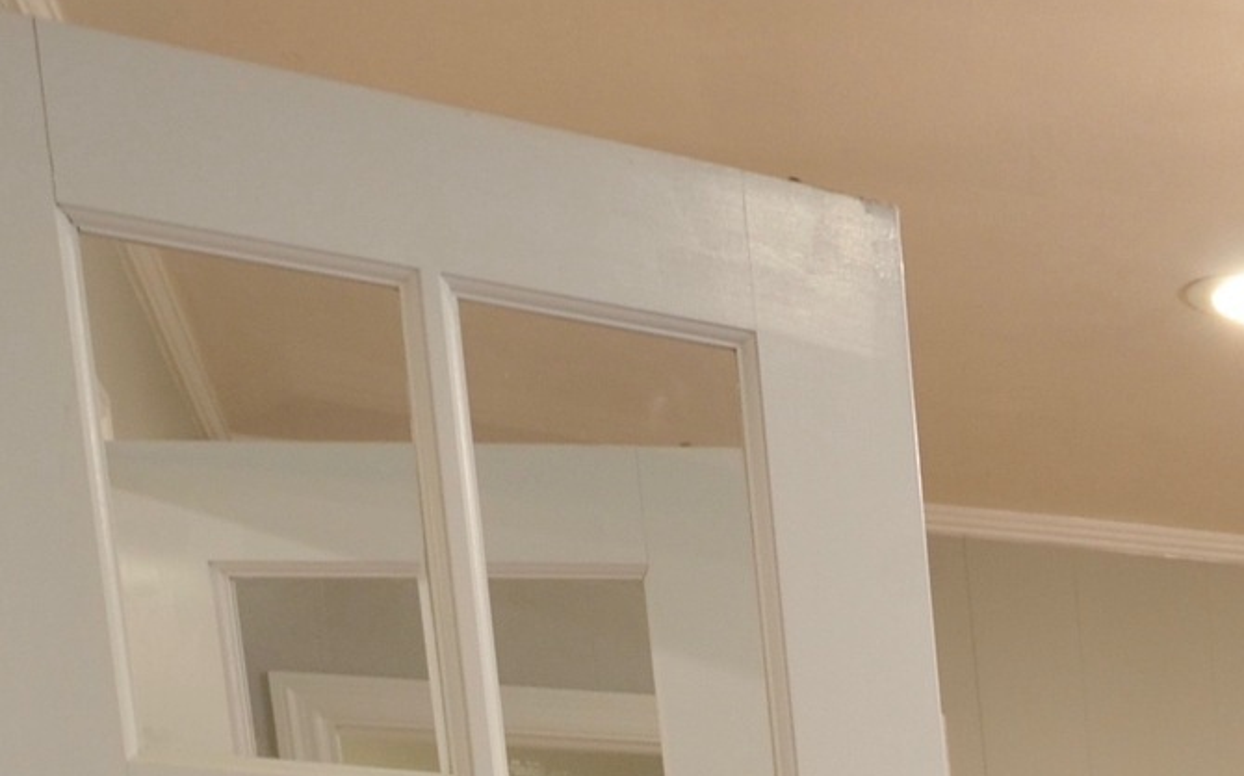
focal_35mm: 84
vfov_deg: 12.8
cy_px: 1714
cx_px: 2109
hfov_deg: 19.6
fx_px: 2846
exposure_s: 1/3
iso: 200
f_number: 9
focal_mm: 12
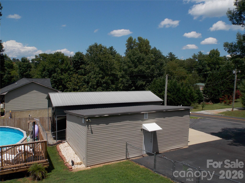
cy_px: 92
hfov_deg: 65.3
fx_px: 191
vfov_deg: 51.4
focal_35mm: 27
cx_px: 122
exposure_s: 1/1500
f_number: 3.2
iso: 80
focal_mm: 4.8
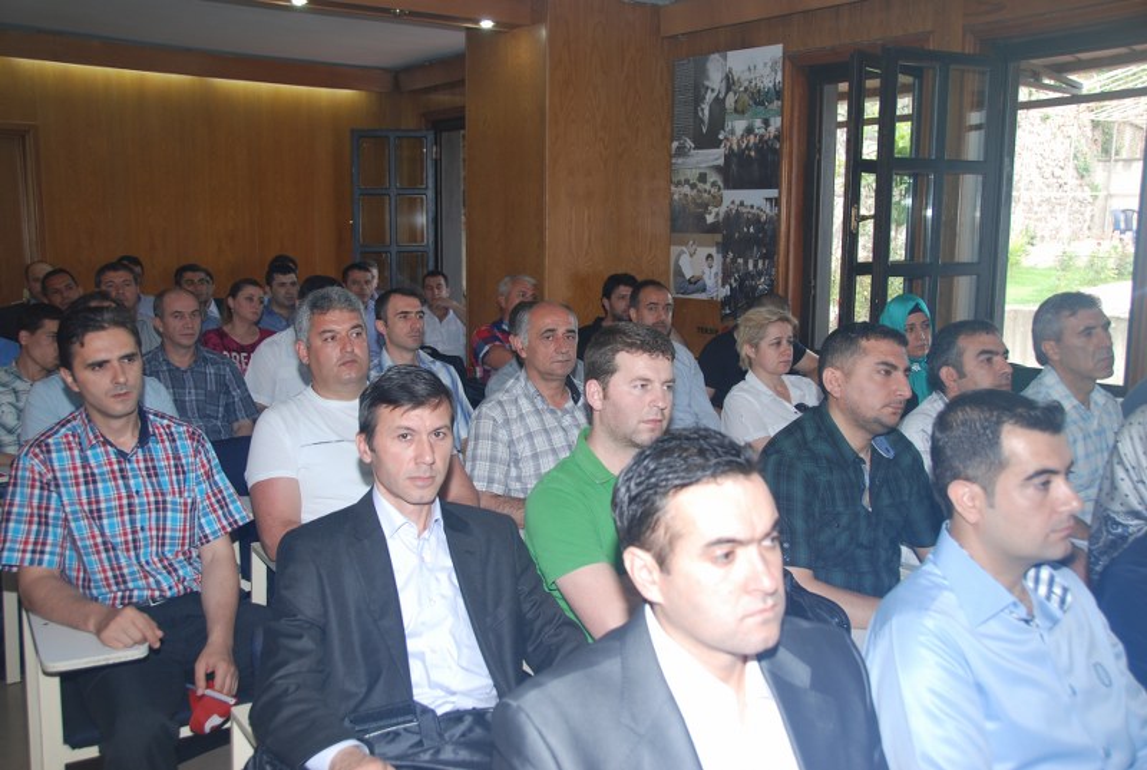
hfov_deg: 57.1
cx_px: 574
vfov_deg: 40.1
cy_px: 385
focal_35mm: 33
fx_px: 1054
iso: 200
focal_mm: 22
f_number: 4
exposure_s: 1/60
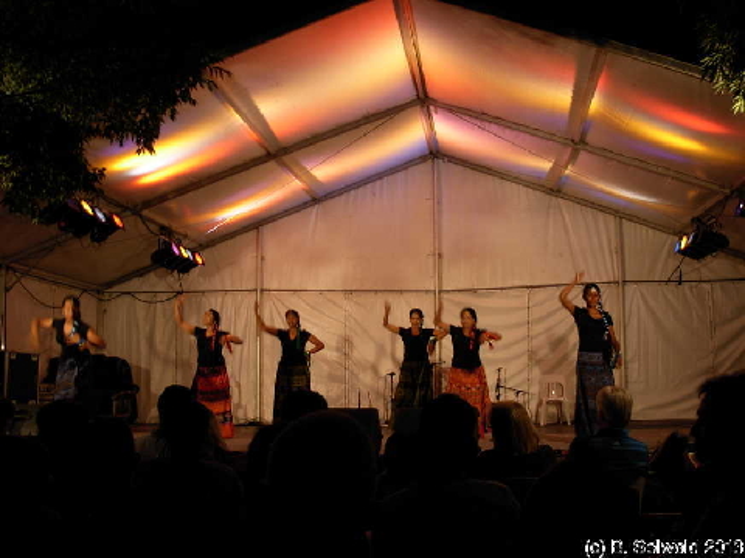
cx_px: 372
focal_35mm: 38
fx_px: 818
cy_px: 279
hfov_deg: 49.0
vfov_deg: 37.7
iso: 79
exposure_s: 1/24.6
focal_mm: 6.3
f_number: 2.9
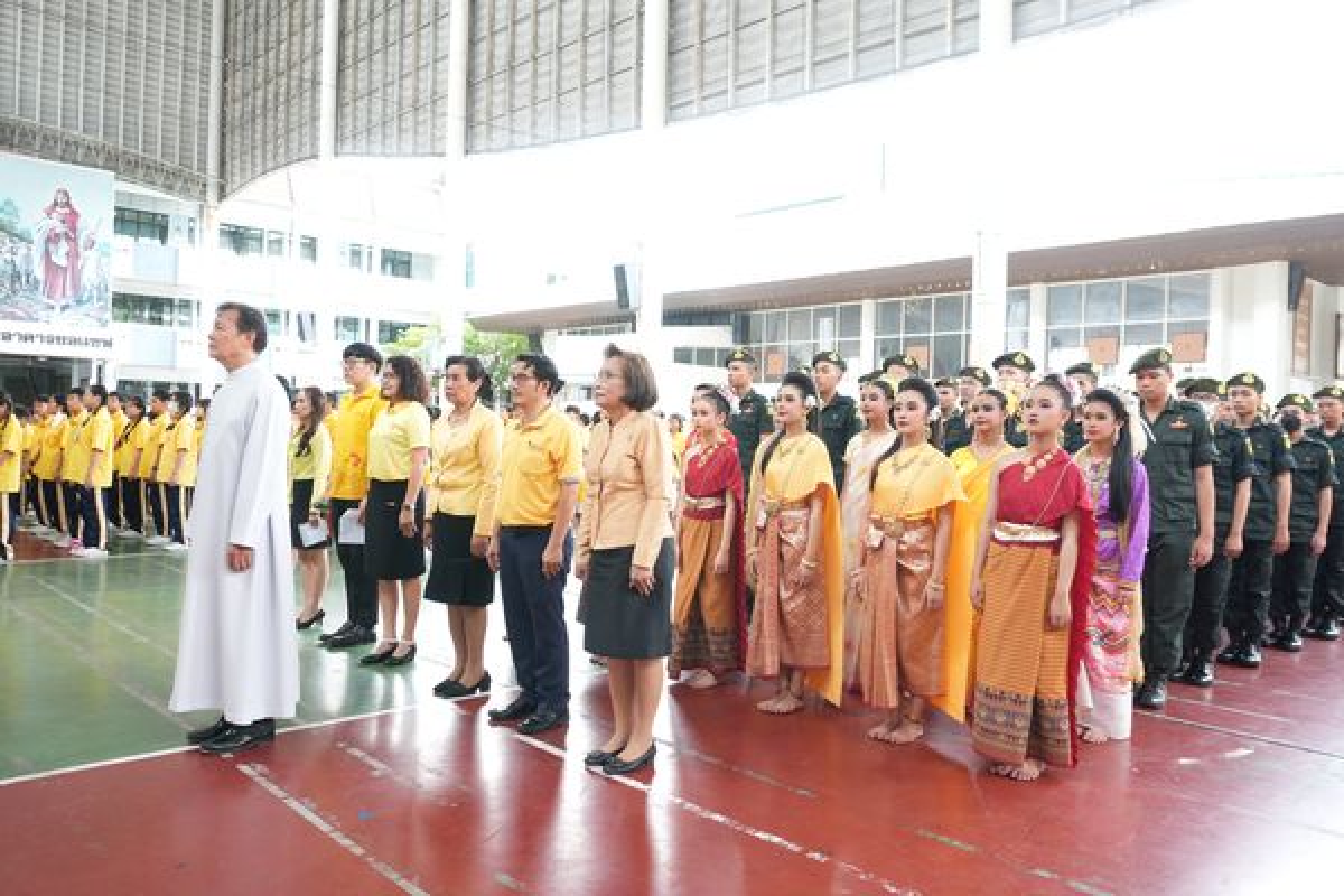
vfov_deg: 47.9
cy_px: 448
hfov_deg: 67.4
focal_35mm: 27
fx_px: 1008
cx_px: 672
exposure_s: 1/30
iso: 500
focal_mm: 18
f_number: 5.6
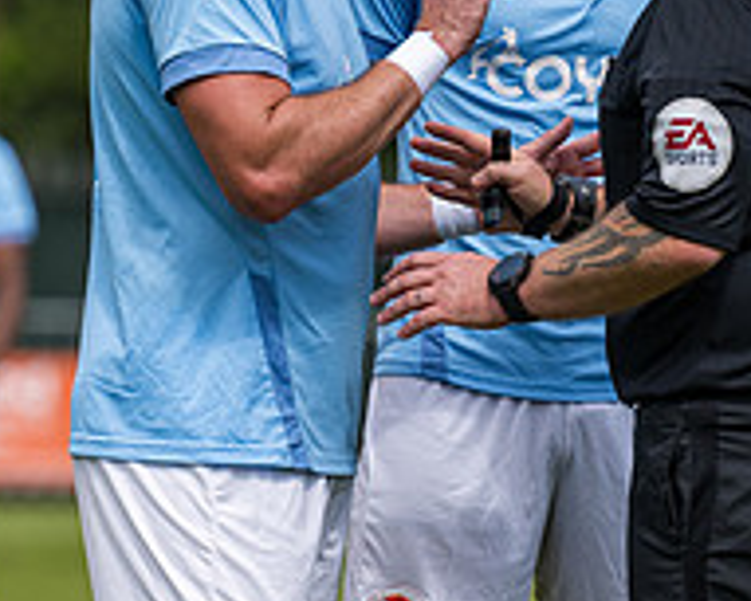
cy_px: 411
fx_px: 13321
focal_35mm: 599
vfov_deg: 2.6
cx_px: 638
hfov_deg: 3.2
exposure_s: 1/2500
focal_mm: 160
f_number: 2.8
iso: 125
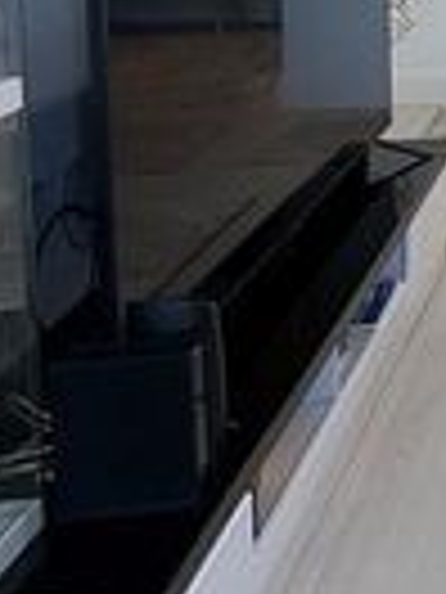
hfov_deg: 14.7
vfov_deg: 24.7
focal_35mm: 71
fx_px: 1220
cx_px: 1018
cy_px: -124
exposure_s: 1/120
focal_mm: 2.22
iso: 160
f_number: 2.2
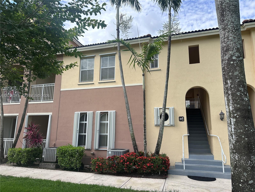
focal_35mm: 24
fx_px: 177
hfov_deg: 71.6
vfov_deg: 56.8
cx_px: 128
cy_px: 96
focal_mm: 6.86
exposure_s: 1/3247
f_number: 1.78
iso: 80
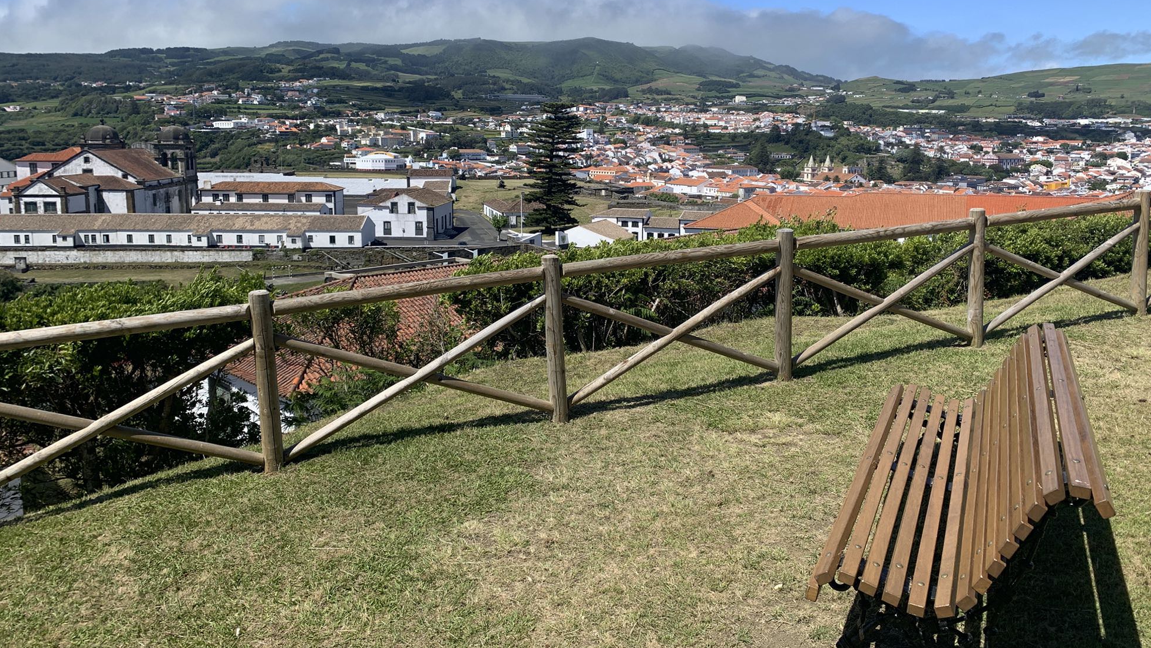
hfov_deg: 66.1
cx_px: 578
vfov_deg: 40.0
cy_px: 264
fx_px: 885
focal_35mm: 29
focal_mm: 4.25
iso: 25
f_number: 1.8
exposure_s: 1/2481
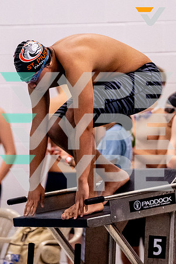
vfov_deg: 4.4
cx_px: 71
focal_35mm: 470
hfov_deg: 2.9
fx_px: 3445
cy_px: 132
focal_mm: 200
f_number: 2.8
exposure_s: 1/1600
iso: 6400
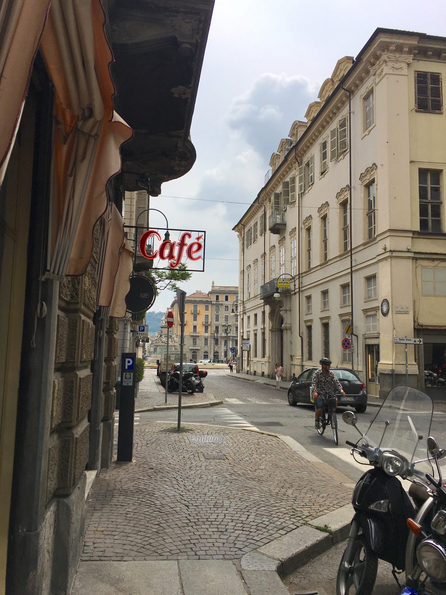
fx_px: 498
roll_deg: -1.3
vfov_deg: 61.7
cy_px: 298
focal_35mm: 29
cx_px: 223
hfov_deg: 48.2
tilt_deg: +7.5
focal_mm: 4.15
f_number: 2.2
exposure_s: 1/1923
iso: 25
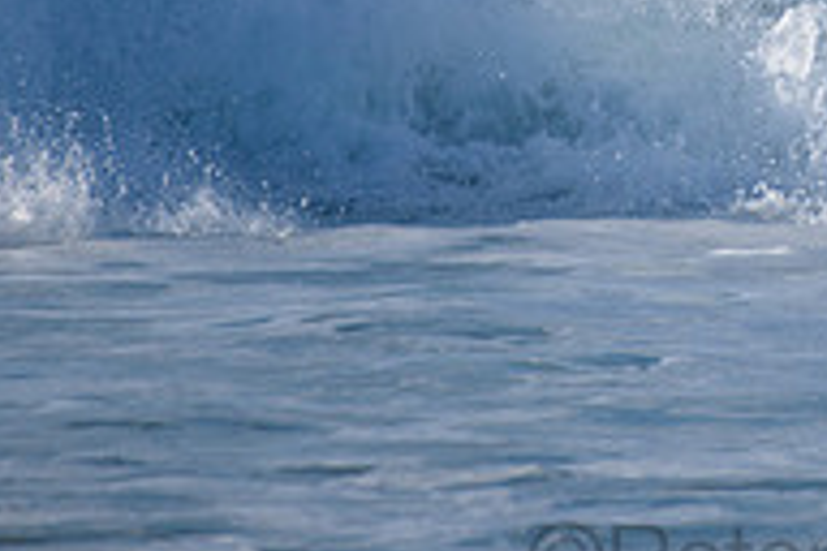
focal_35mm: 1554
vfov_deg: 0.9
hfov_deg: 1.3
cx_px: 861
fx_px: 35696
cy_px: -153
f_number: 5.6
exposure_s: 1/2000
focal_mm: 500
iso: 220
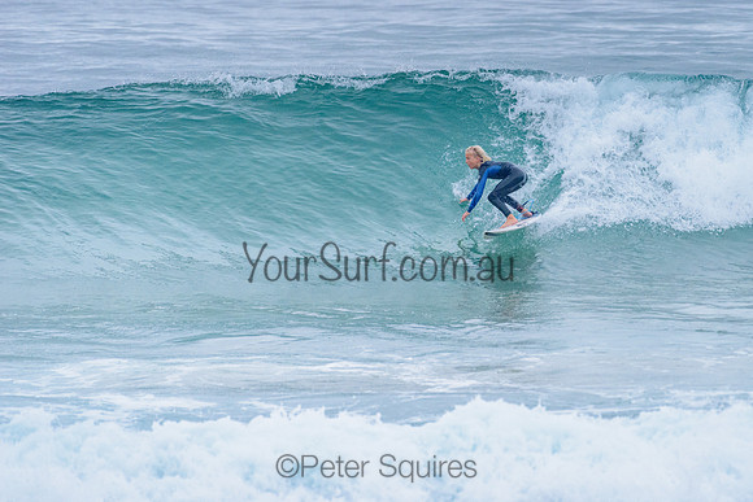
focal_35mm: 613
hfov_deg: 3.4
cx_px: 461
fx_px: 12821
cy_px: 194
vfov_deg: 2.2
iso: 2200
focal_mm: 500
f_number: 5.6
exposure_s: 1/2000
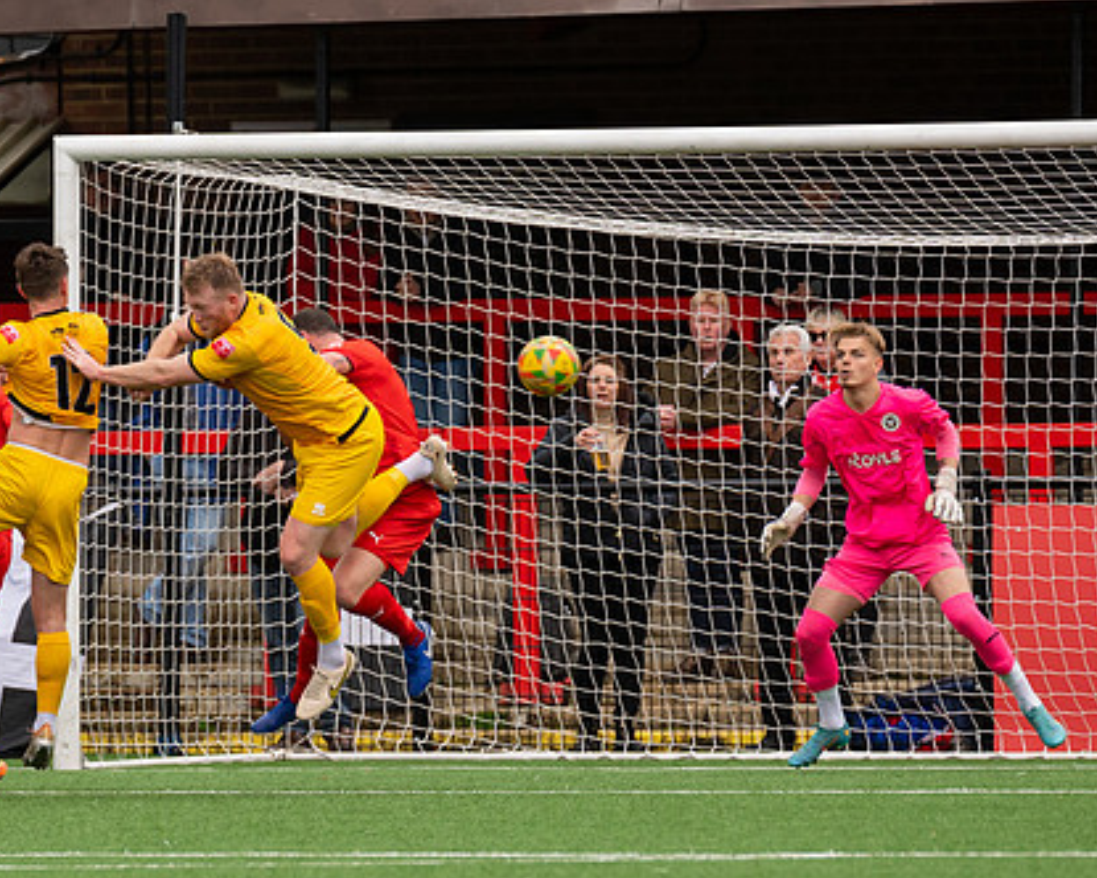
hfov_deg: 3.0
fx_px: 21071
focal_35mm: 649
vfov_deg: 2.4
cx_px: 177
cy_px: 465
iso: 800
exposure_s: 1/1600
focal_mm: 270
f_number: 4
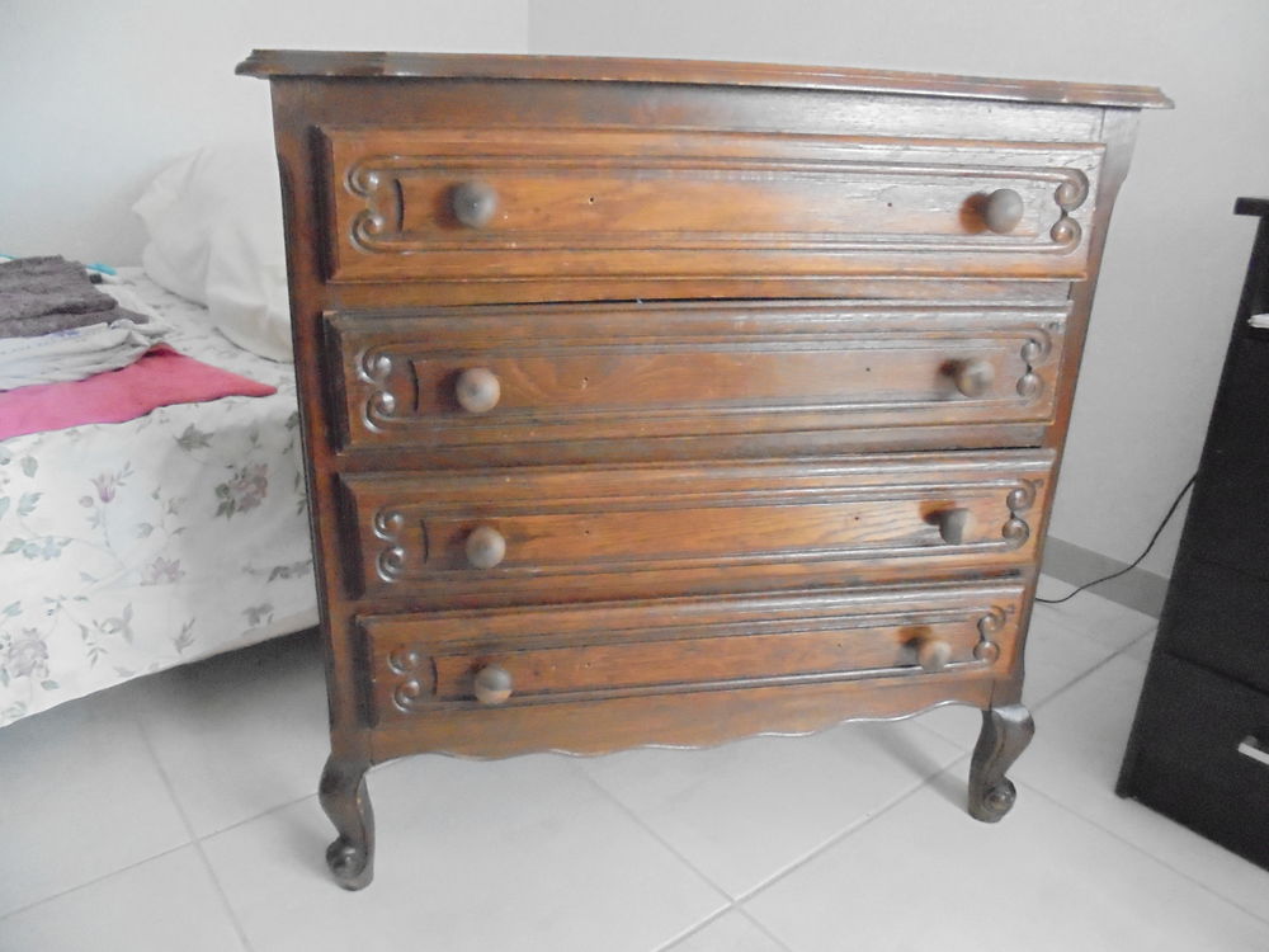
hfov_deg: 67.3
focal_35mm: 26
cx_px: 634
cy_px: 476
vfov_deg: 53.1
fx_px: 953
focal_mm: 4.6
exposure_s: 1/80
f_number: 3.5
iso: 1600
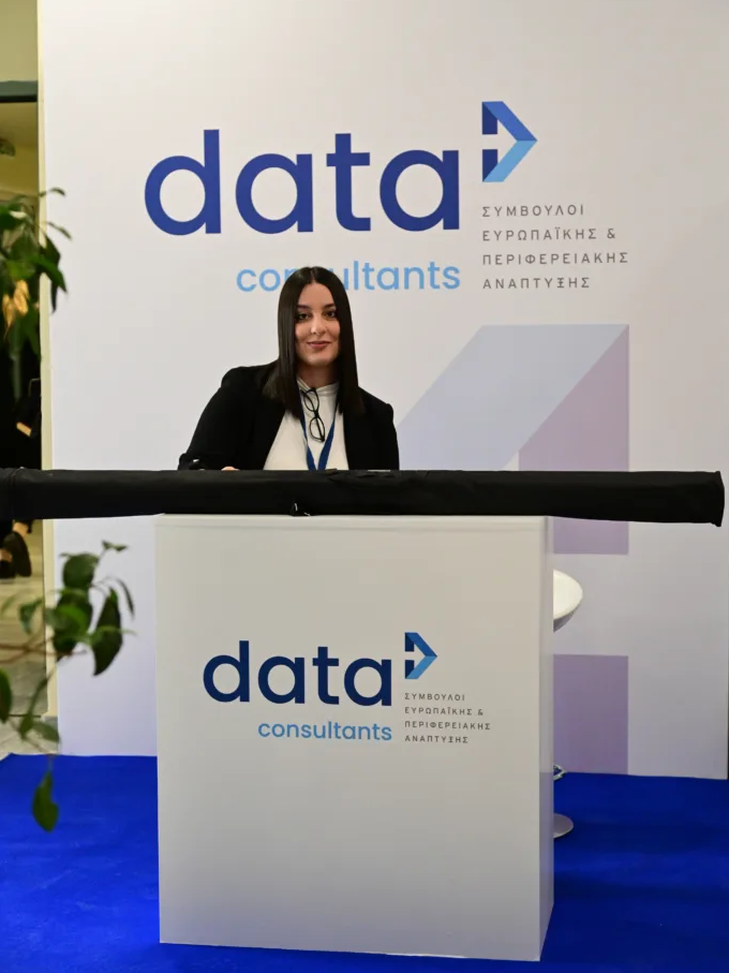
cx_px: 365
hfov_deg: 23.3
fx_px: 1769
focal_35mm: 63
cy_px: 430
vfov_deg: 30.7
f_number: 4
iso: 3200
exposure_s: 1/160
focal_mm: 58
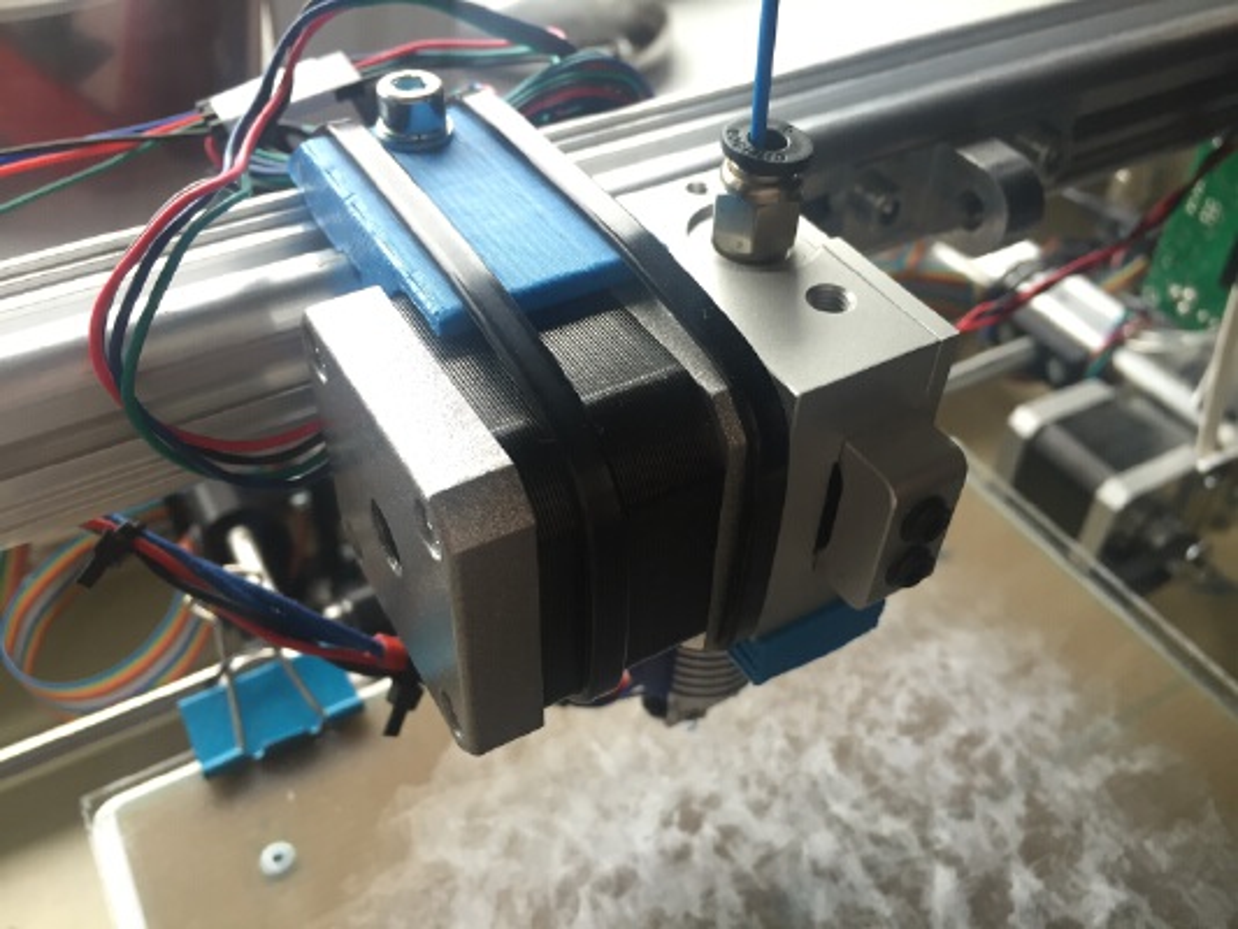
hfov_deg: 61.6
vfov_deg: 48.2
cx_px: 619
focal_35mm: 29
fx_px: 1037
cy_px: 464
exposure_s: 1/40
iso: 32
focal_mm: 4.15
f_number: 2.2
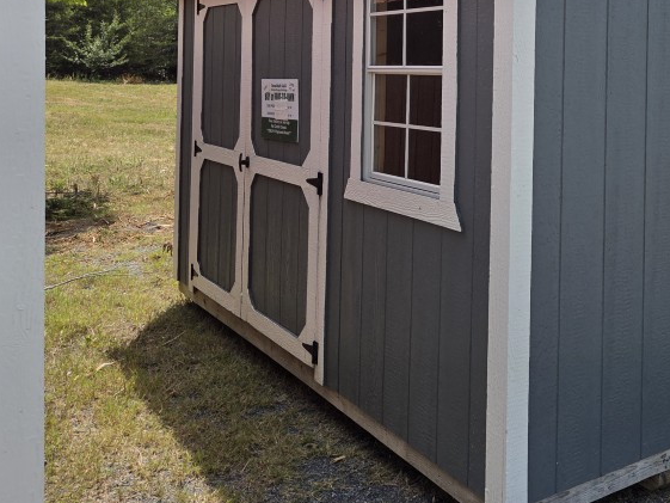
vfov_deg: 33.1
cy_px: 80
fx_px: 813
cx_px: 547
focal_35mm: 42
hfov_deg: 42.5
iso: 80
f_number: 1.8
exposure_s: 1/4559
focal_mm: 5.4
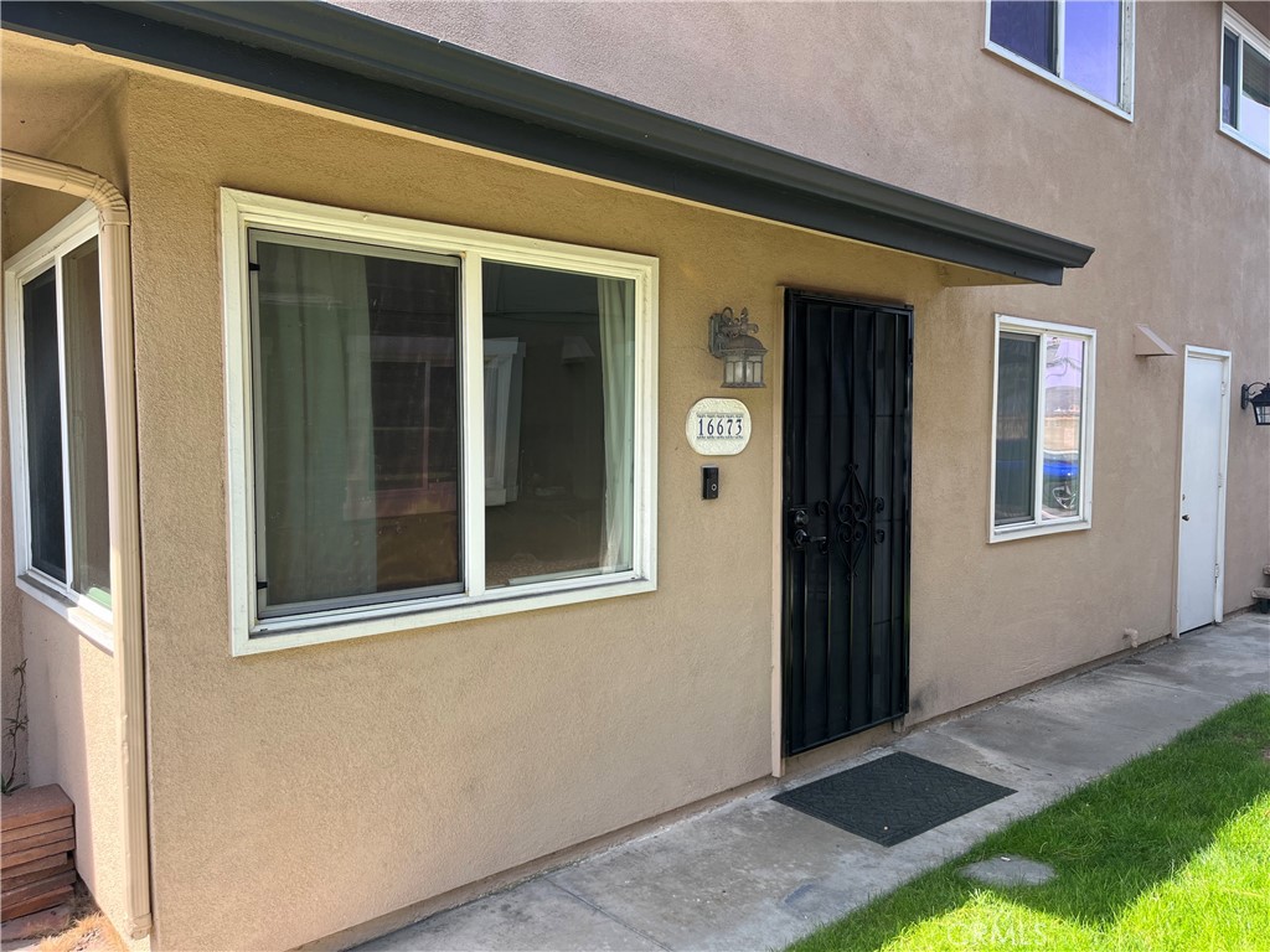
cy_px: 476
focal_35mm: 26
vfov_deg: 53.1
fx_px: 954
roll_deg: +0.0
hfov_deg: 67.3
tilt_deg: -4.3
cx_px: 635
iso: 50
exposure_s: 1/522
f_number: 1.6
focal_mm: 5.1
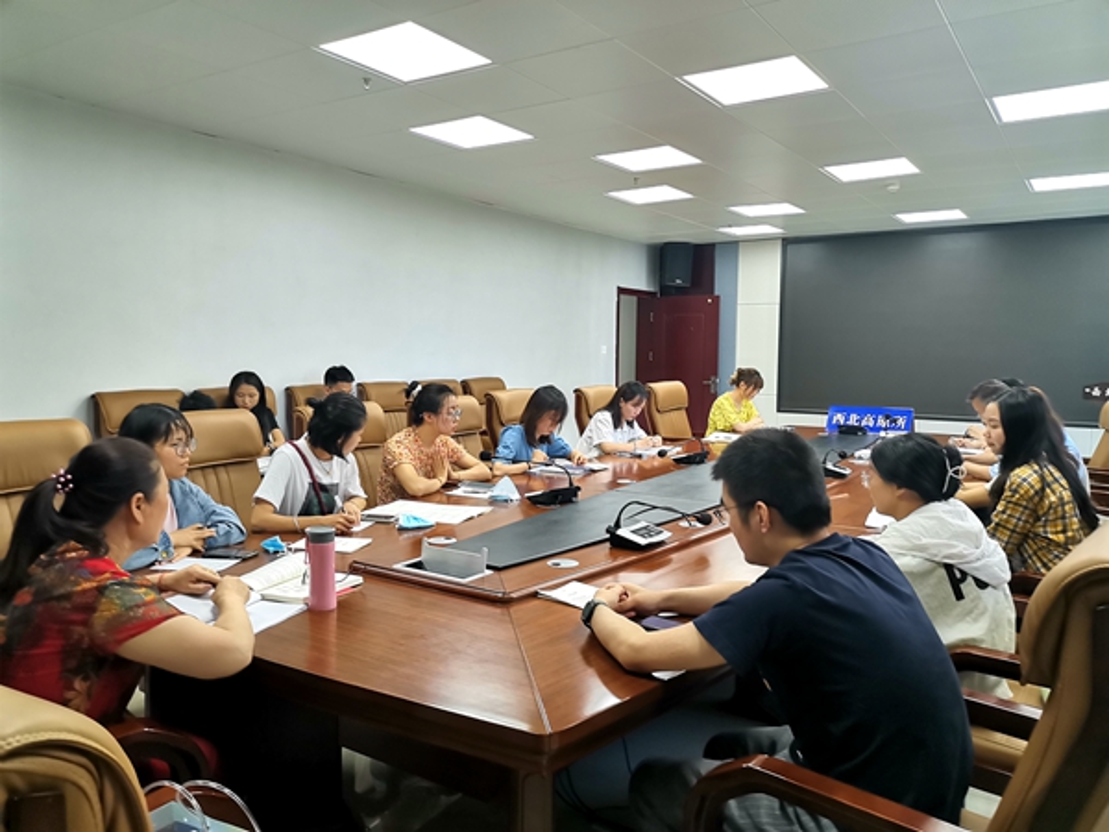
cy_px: 416
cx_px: 554
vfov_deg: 53.1
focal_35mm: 26
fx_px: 833
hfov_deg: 67.3
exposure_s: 1/120
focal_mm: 4.75
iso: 160
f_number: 1.8
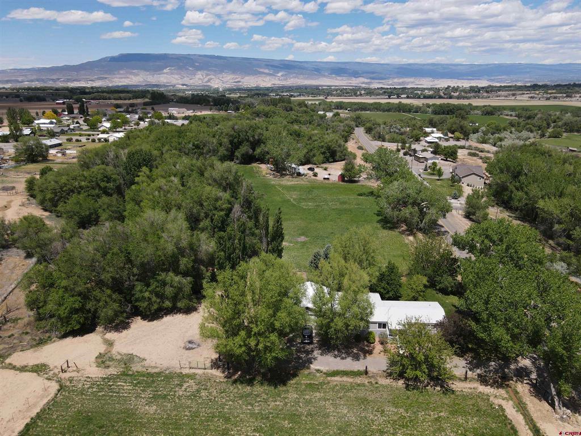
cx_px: 290
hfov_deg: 71.6
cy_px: 218
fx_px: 403
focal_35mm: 24
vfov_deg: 56.8
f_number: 2.8
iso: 100
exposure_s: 1/800
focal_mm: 4.5
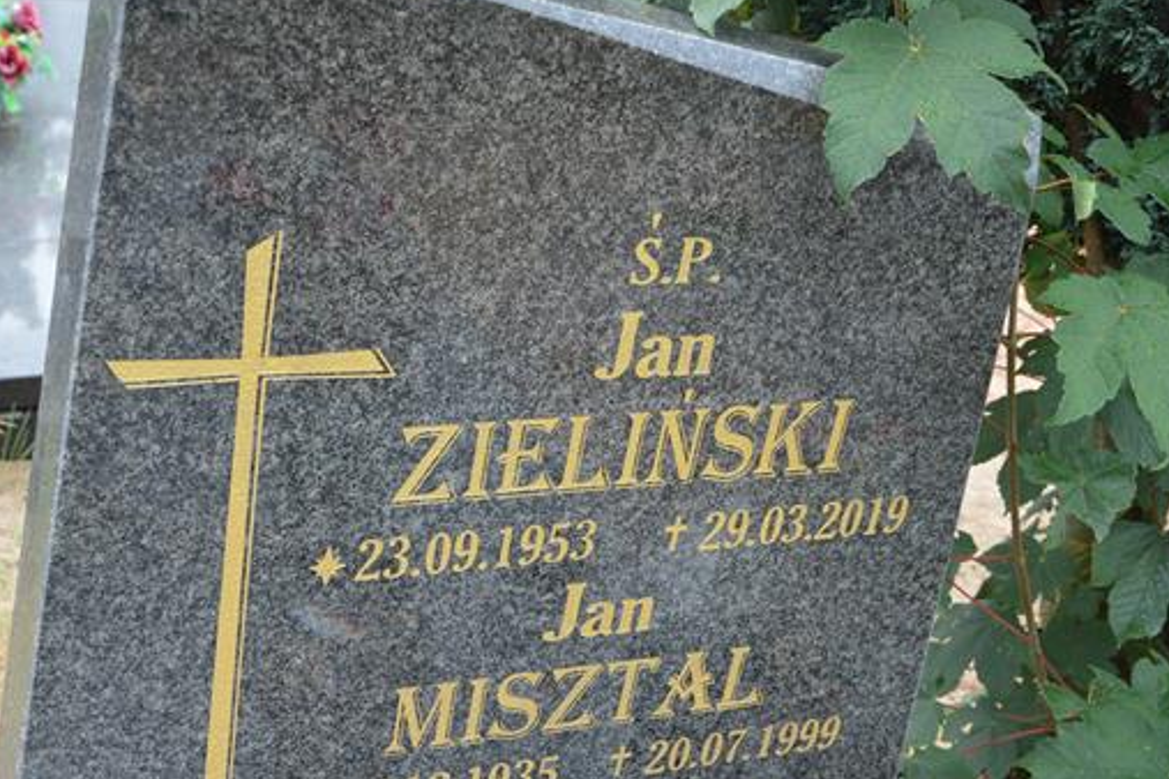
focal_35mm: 53
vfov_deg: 25.5
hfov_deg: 37.4
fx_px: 1721
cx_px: 493
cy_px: 426
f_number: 5.6
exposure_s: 1/125
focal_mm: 28
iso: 400
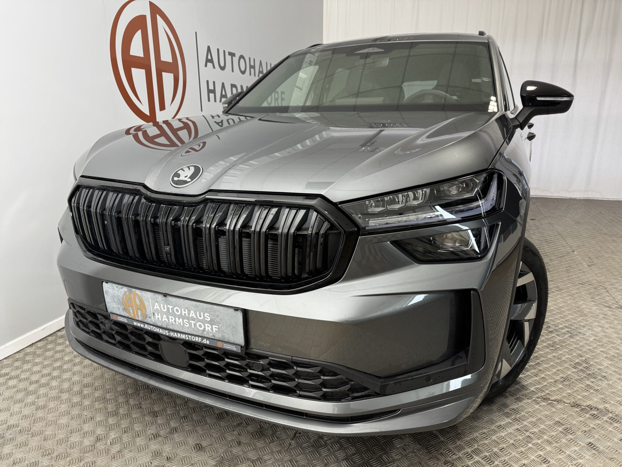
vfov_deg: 56.8
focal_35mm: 24
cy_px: 234
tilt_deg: -15.8
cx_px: 311
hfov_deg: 71.6
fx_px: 431
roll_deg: +0.4
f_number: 1.78
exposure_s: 1/50
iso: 200
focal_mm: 6.76
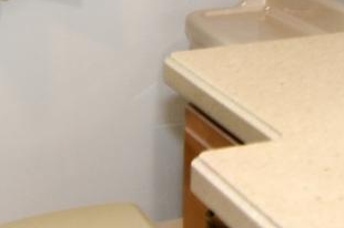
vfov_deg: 10.8
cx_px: 372
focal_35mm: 119
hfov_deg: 16.7
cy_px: -168
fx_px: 1136
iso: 250
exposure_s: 1/60
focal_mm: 12
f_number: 4
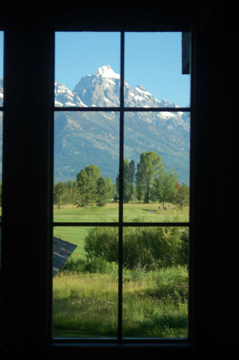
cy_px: 180
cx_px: 120
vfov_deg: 17.1
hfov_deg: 11.4
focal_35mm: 120
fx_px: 1199
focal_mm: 80
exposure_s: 1/160
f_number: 5.6
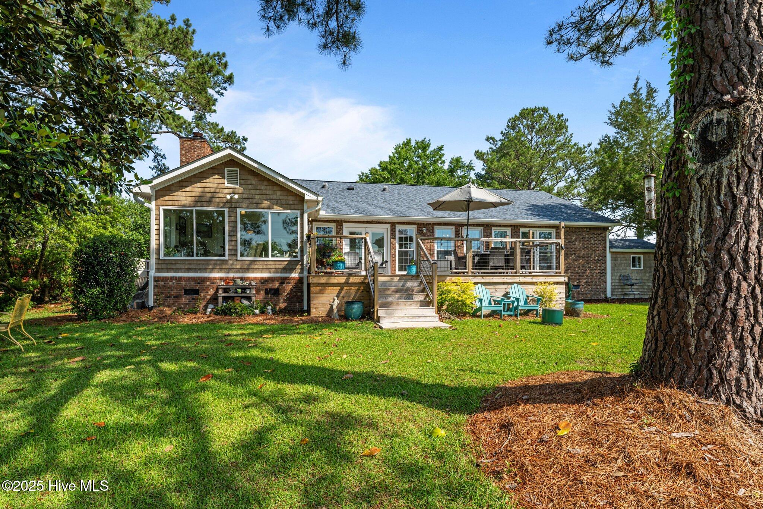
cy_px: 254
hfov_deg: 90.0
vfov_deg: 67.4
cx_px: 382
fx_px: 381
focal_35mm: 18
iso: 125
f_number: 9
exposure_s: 1/125
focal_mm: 18
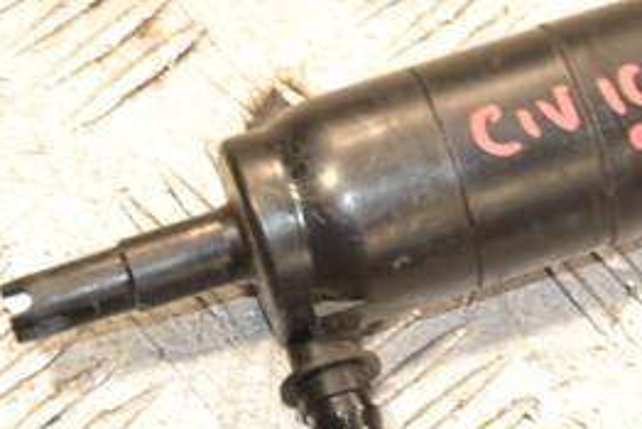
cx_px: 573
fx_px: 3800
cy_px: 235
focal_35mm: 213
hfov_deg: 9.6
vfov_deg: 6.5
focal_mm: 62
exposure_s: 1/80
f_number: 5.3
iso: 800
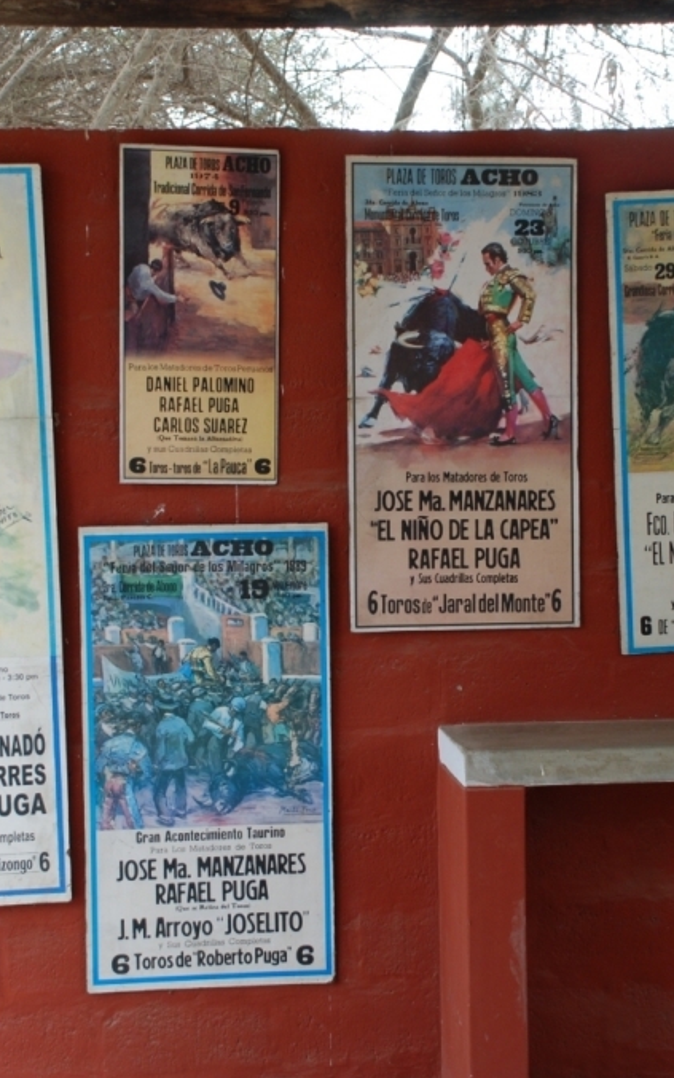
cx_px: 390
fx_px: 2110
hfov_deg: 18.1
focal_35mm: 72
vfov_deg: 28.7
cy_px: 537
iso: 220
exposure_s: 1/125
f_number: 4.2
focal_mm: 31
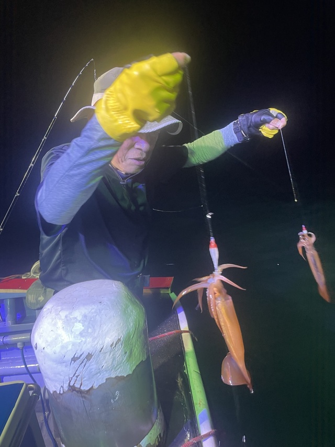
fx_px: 336
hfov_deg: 53.0
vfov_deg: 67.3
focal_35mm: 26
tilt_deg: -13.3
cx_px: 168
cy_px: 224
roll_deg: +10.5
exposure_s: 1/58
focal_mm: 4.2
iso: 160
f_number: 1.6
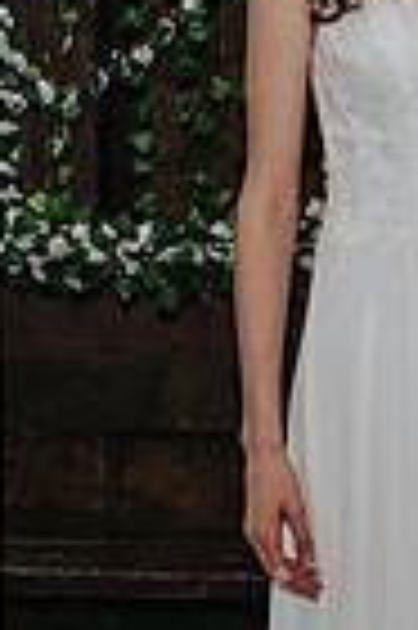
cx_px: 511
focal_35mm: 175
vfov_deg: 11.7
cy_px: 401
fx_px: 3055
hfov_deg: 7.8
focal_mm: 35
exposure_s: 1/200
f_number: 4.5
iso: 1000
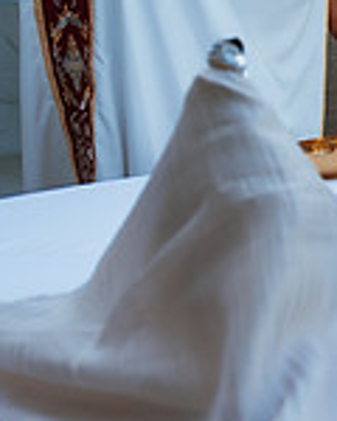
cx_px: 716
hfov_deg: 14.2
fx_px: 1085
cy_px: 108
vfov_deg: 21.8
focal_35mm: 87
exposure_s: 1/800
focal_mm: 24
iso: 100
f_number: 2.8
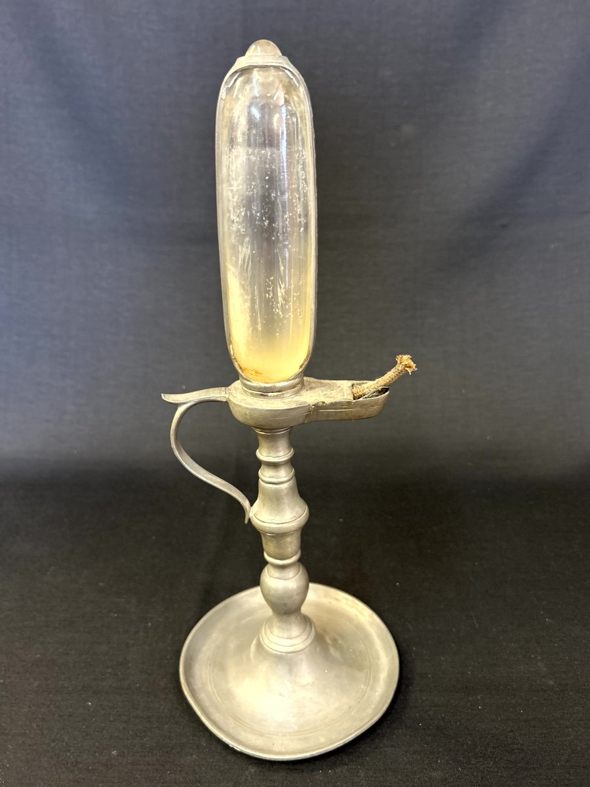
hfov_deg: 53.1
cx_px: 295
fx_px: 591
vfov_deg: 67.3
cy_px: 394
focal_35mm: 26
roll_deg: +1.7
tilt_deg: -21.9
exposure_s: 1/33
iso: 400
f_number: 1.5
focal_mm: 5.7
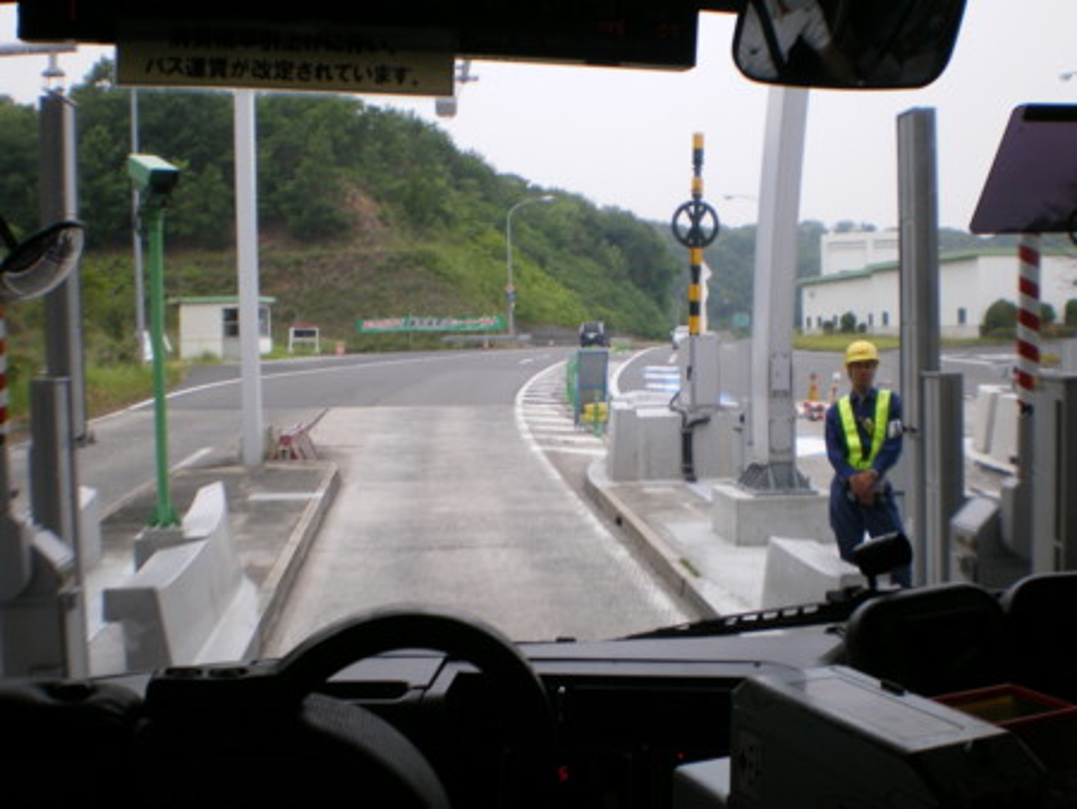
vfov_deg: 37.8
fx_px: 1183
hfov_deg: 49.0
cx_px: 538
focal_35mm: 38
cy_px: 404
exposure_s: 1/125
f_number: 4.6
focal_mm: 6.3
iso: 64
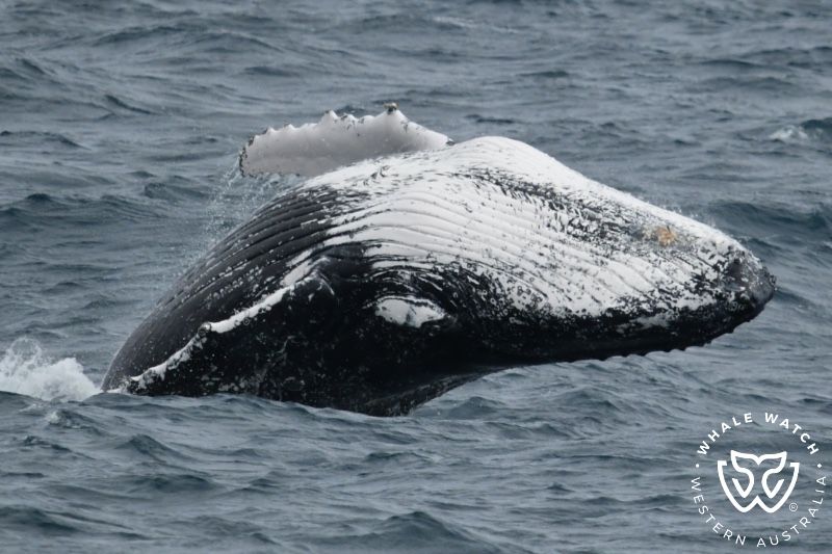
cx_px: 416
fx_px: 13863
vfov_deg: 2.3
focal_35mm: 600
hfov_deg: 3.4
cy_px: 277
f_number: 6.3
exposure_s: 1/8000
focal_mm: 600
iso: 1600
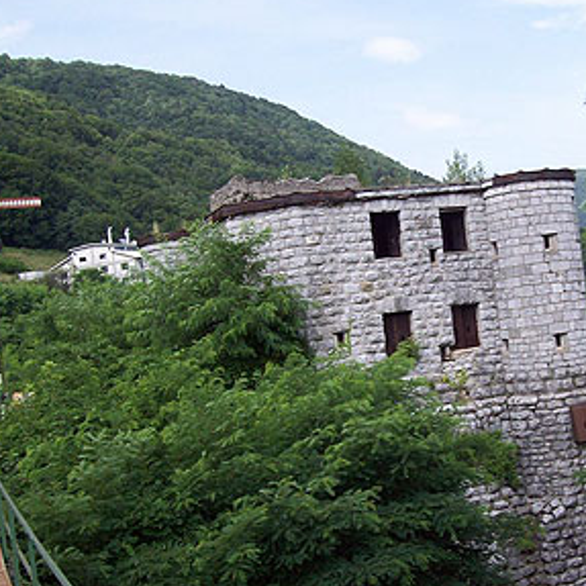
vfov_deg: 34.0
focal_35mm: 50
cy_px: 316
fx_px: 958
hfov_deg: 33.4
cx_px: 429
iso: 80
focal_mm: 6
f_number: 4.8
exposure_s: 1/269
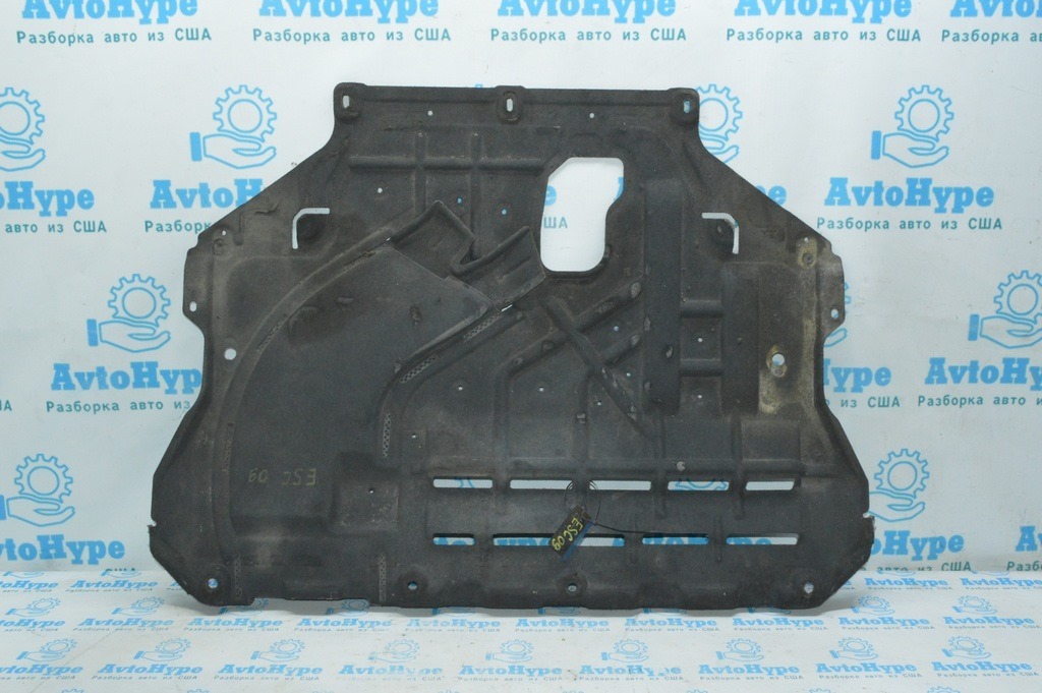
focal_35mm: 33
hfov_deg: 57.3
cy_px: 346
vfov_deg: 39.9
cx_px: 521
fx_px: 954
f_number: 16
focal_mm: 22
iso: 3200
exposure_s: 1/40
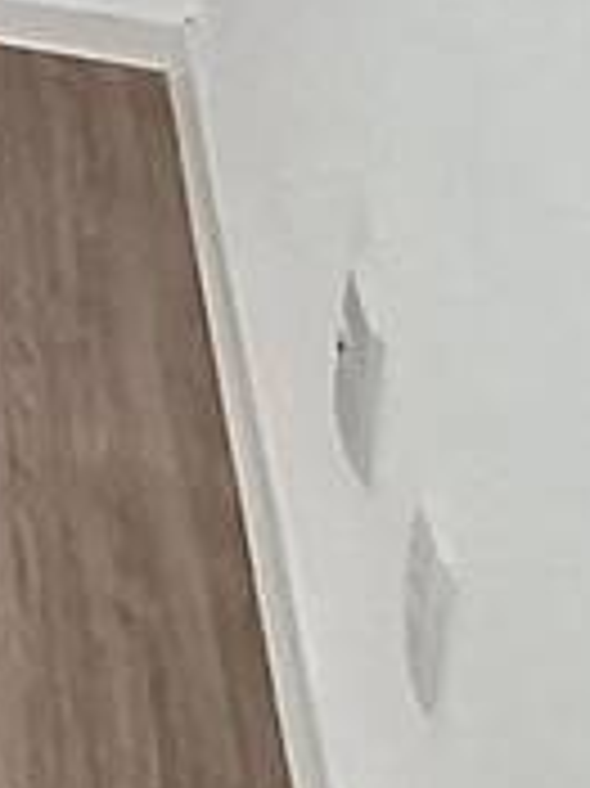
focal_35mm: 107
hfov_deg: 9.0
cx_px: -1509
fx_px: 2435
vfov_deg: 15.5
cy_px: -684
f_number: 2.2
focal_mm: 1.74
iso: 250
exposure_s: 1/24
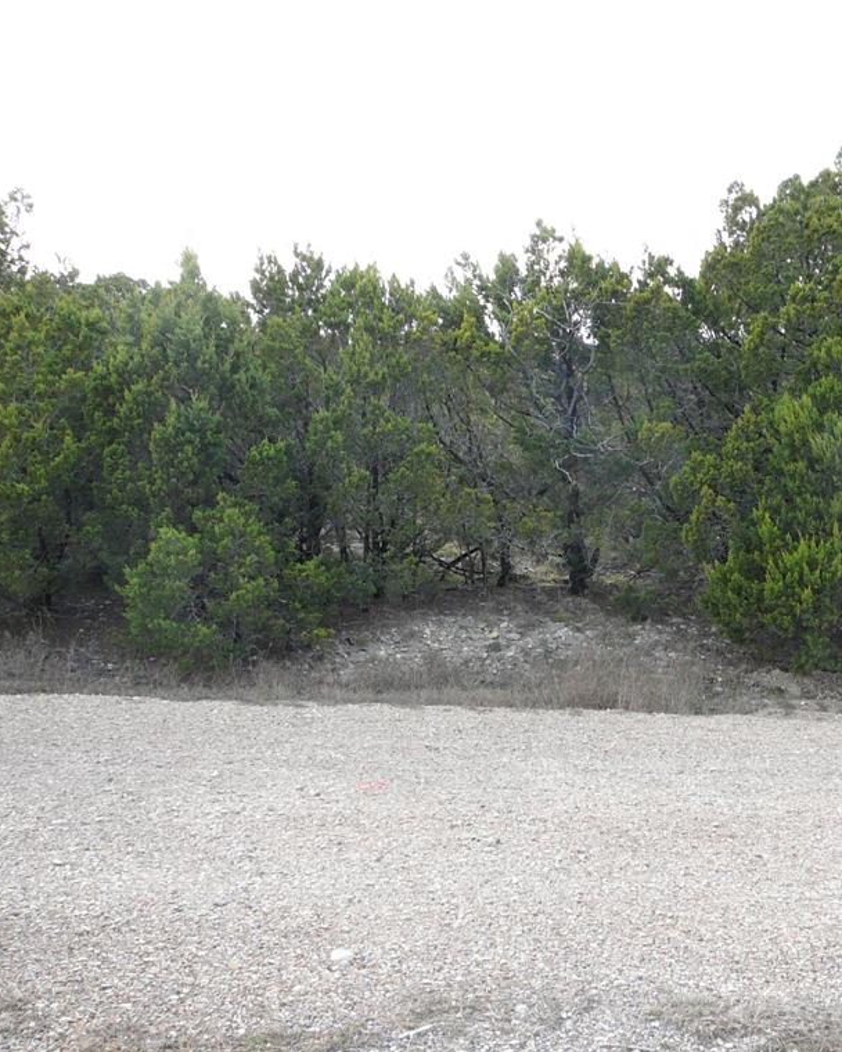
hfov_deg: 31.8
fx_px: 1433
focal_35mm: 46
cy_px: 527
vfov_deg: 40.3
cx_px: 688
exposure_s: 1/320
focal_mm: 5.2
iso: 80
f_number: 2.8
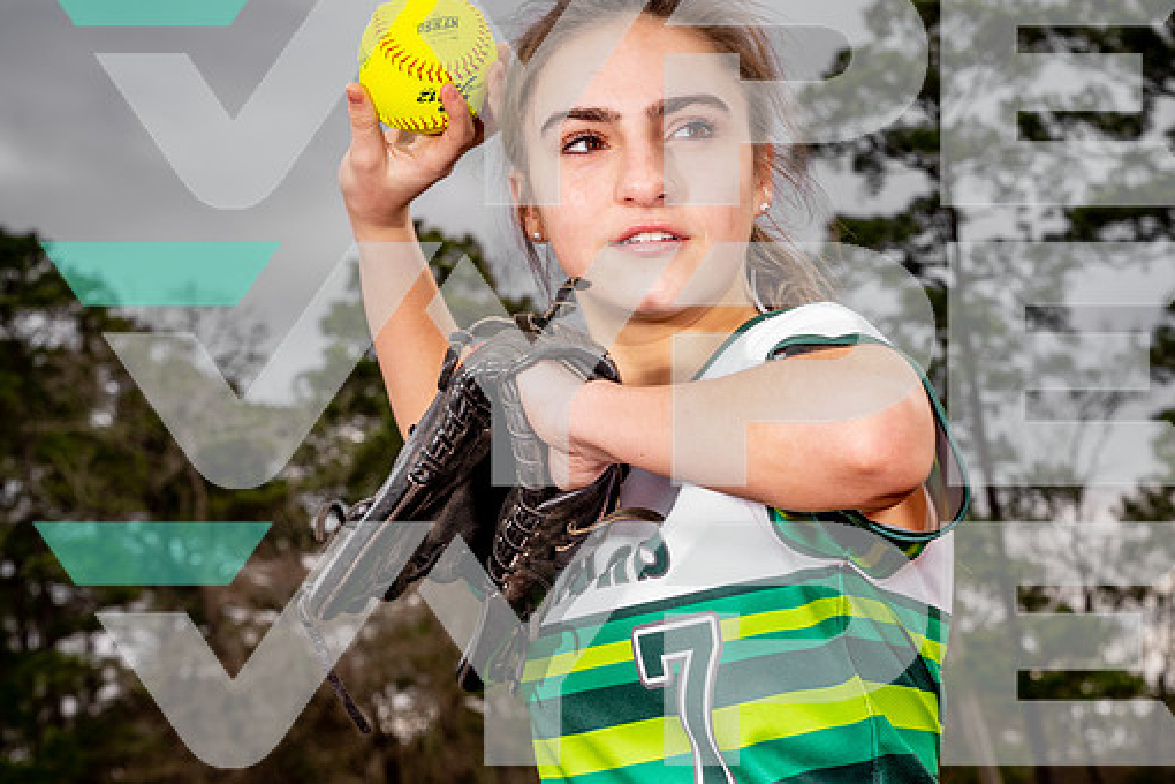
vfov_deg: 12.9
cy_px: 440
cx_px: 612
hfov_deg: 19.3
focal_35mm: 106
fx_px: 3459
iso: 100
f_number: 10
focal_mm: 70
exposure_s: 1/125
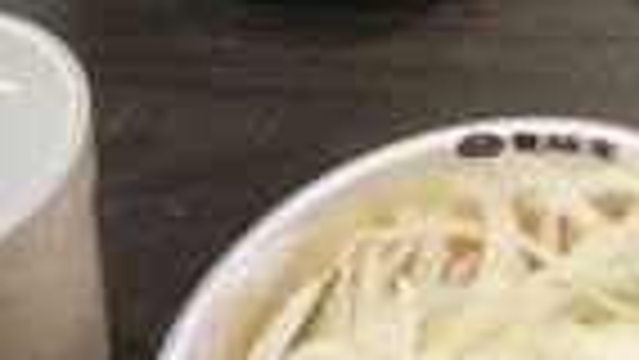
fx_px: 1831
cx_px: 909
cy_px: -250
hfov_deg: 18.0
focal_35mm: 108
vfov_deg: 10.7
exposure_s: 1/30
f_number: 3.5
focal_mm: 5.4
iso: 371
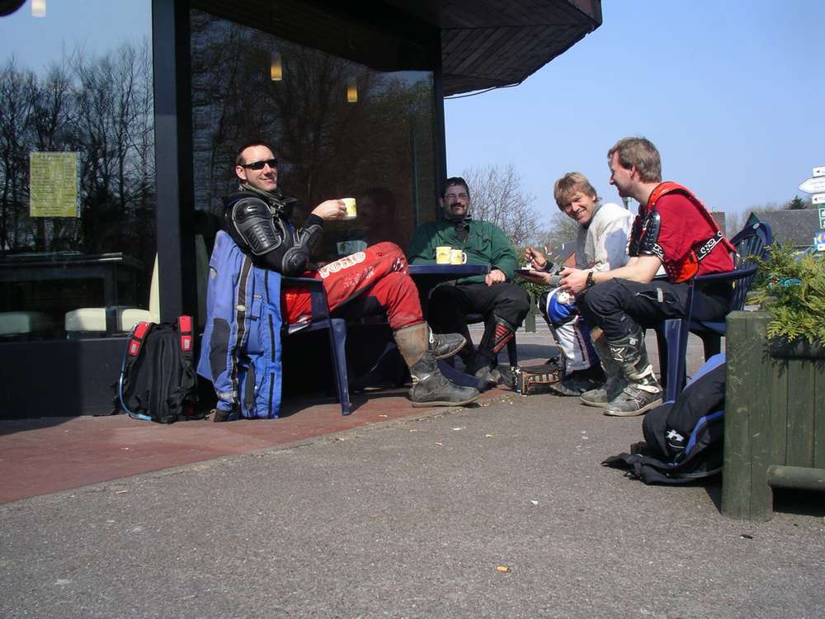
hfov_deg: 50.1
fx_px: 882
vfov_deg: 38.7
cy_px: 310
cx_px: 412
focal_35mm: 37
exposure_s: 1/125
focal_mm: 5.7
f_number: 6.9
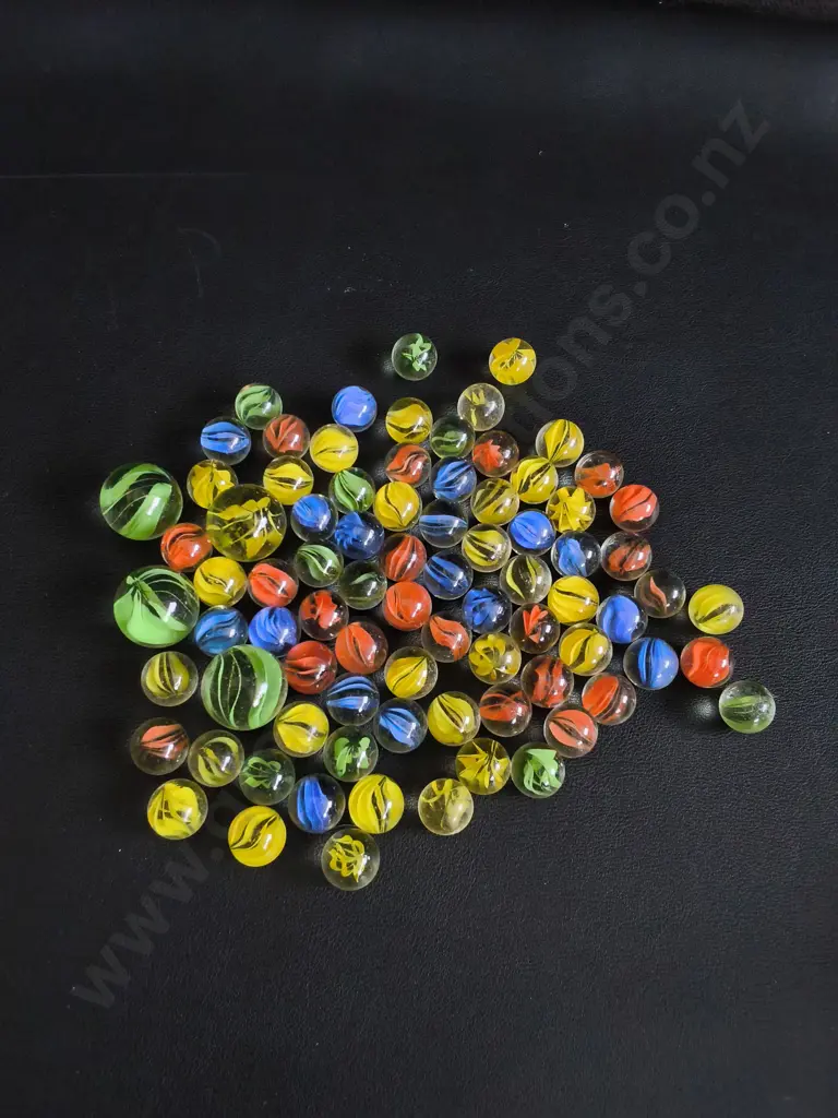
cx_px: 419
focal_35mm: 27
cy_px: 559
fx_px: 872
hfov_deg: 51.4
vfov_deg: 65.3
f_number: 2
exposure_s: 1/100
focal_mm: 2.87
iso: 160
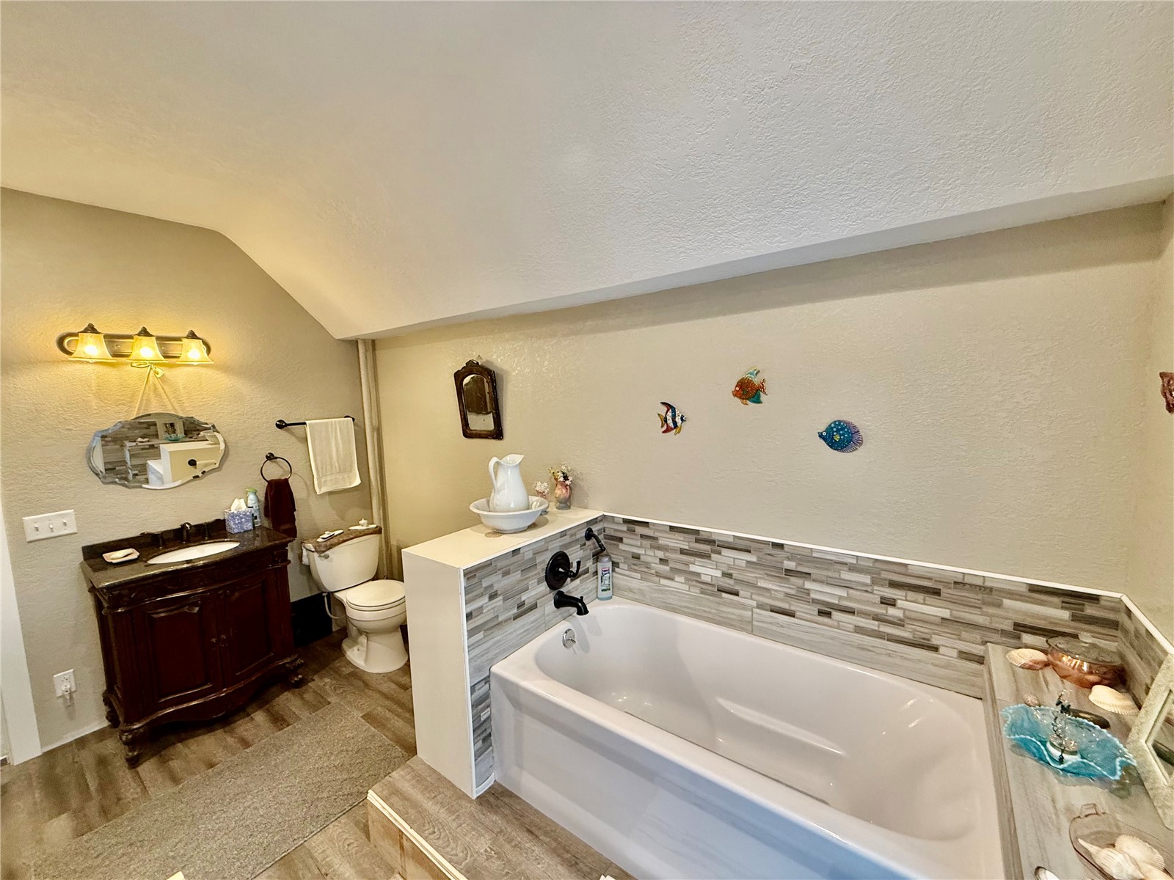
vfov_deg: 85.7
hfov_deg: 102.1
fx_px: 475
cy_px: 440
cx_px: 587
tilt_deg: -6.4
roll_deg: +1.7
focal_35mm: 14
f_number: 2.2
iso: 250
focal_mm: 2.22
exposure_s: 1/60
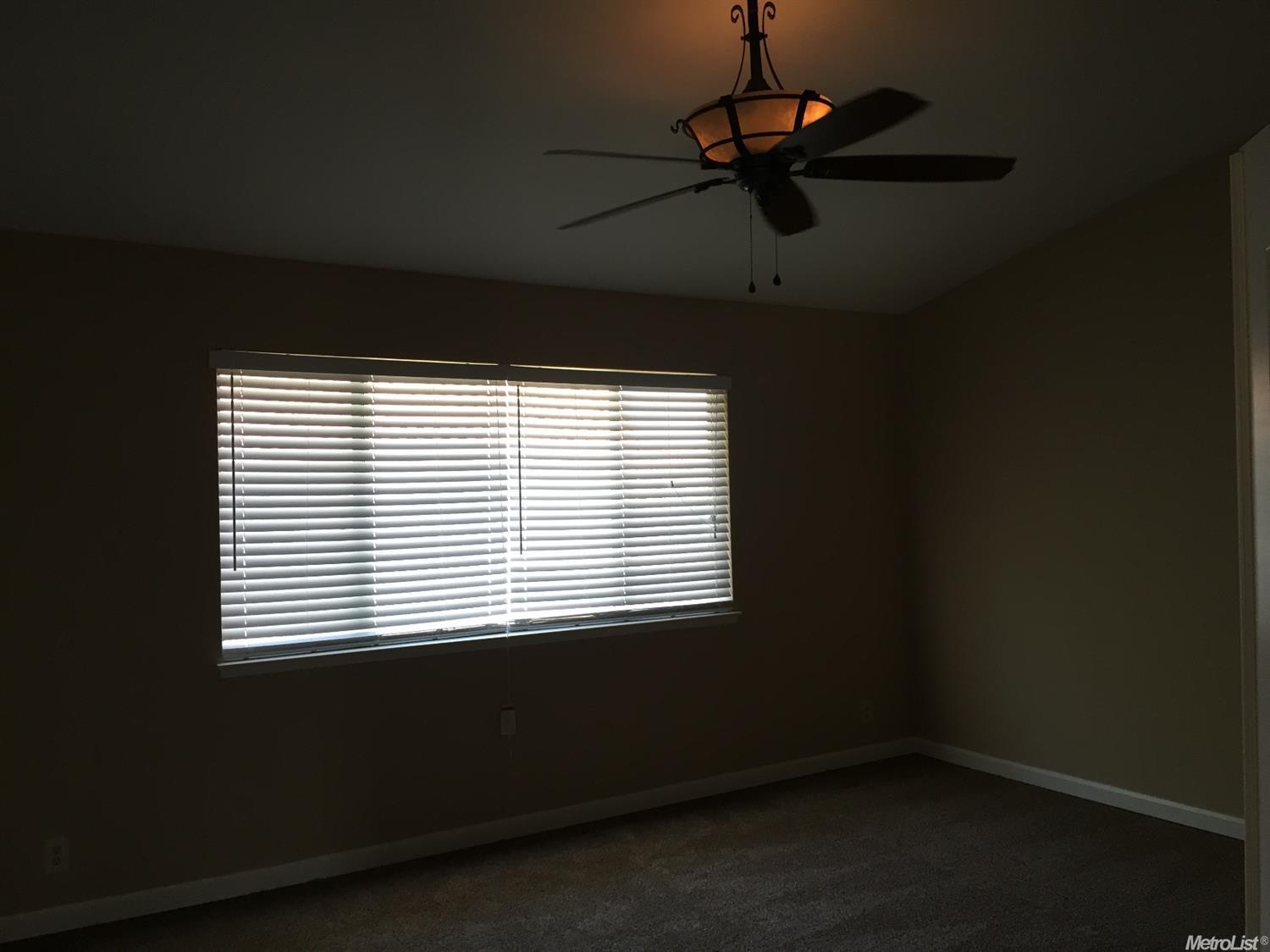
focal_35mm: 29
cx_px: 635
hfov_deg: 61.7
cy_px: 476
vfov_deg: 48.2
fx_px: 1064
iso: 32
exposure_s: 1/30
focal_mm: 4.15
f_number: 2.2
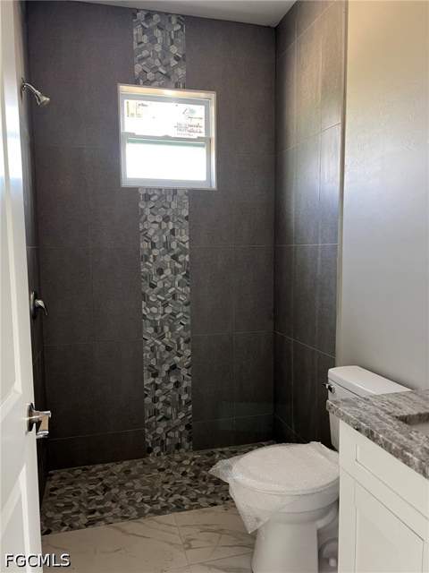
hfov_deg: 53.1
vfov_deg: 67.3
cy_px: 286
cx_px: 214
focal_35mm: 26
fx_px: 430
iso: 250
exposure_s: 1/60
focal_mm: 5.7
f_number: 1.5
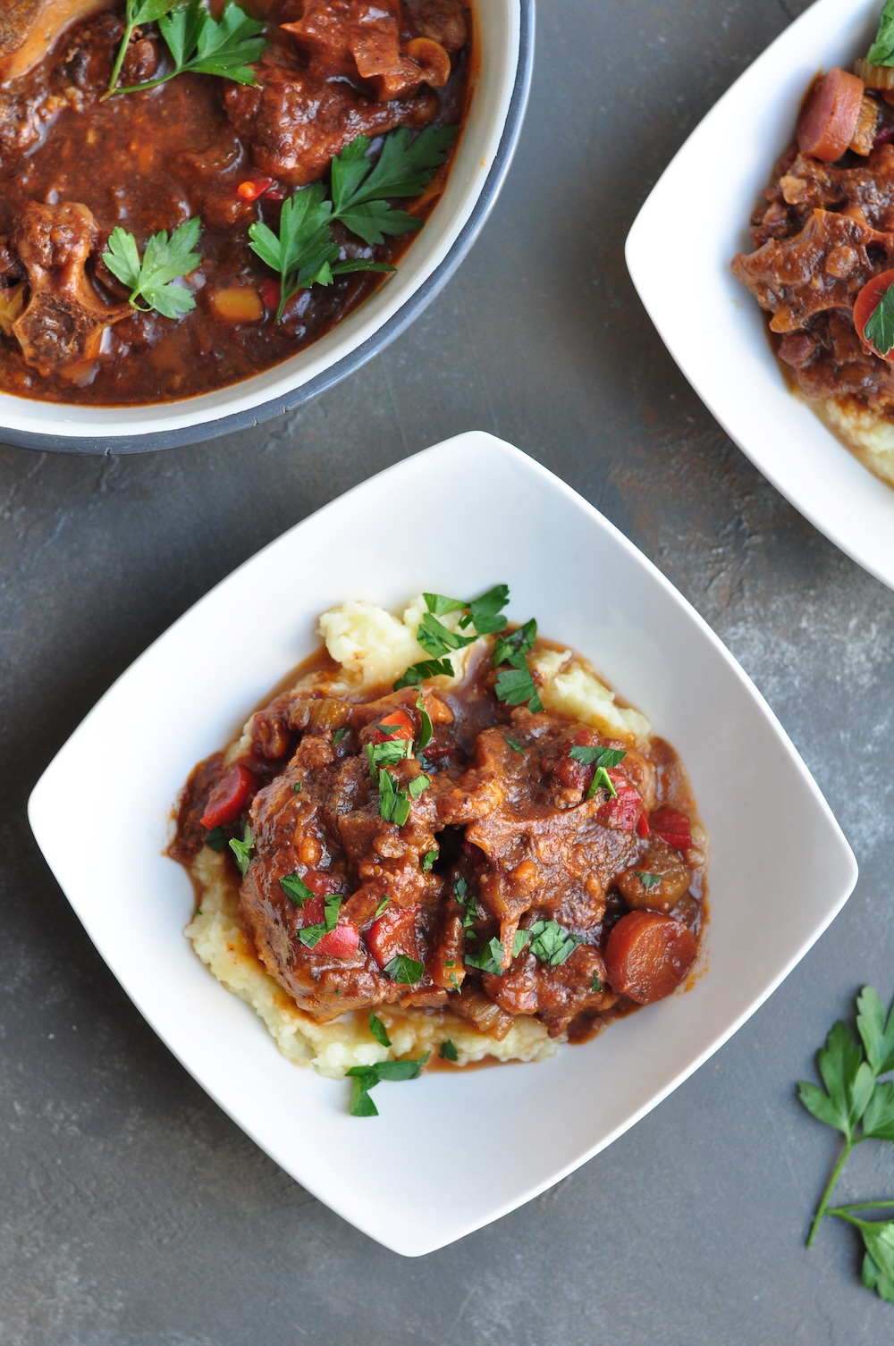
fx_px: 2801
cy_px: 673
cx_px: 447
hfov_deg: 18.1
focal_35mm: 75
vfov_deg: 27.0
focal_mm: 50
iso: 320
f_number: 4
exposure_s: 1/80
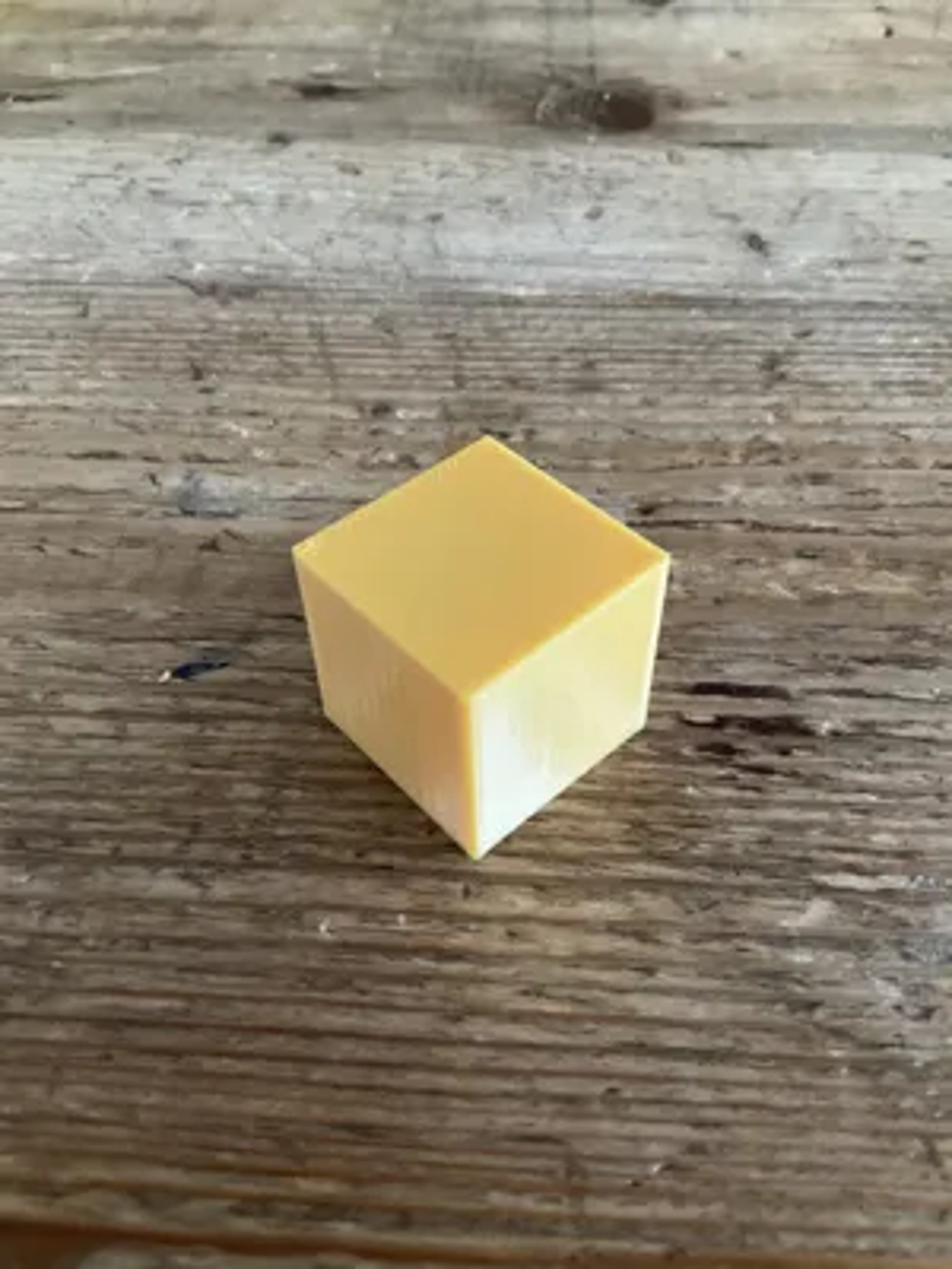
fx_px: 1063
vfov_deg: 61.7
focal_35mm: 29
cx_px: 476
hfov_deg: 48.2
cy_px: 634
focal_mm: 3
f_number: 1.8
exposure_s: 1/60
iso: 250
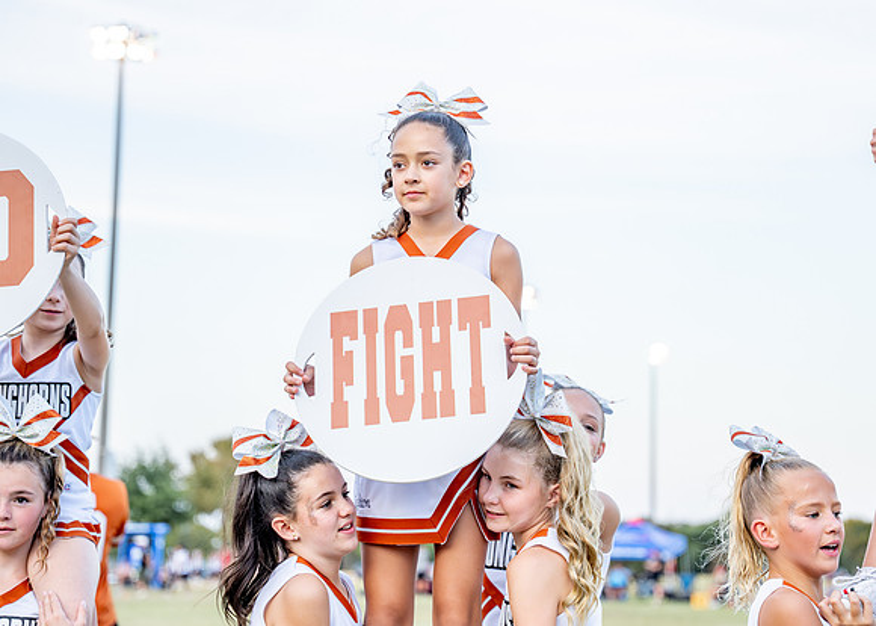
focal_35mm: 87
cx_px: 451
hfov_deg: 22.9
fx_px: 2163
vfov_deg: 16.4
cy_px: 297
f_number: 2.8
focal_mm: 70
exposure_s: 1/640
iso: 250
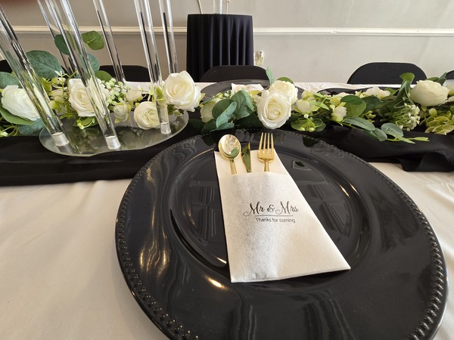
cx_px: 227
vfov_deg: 89.9
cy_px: 170
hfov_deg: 106.2
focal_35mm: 13
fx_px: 170
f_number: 2.2
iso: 200
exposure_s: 1/60
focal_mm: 2.2
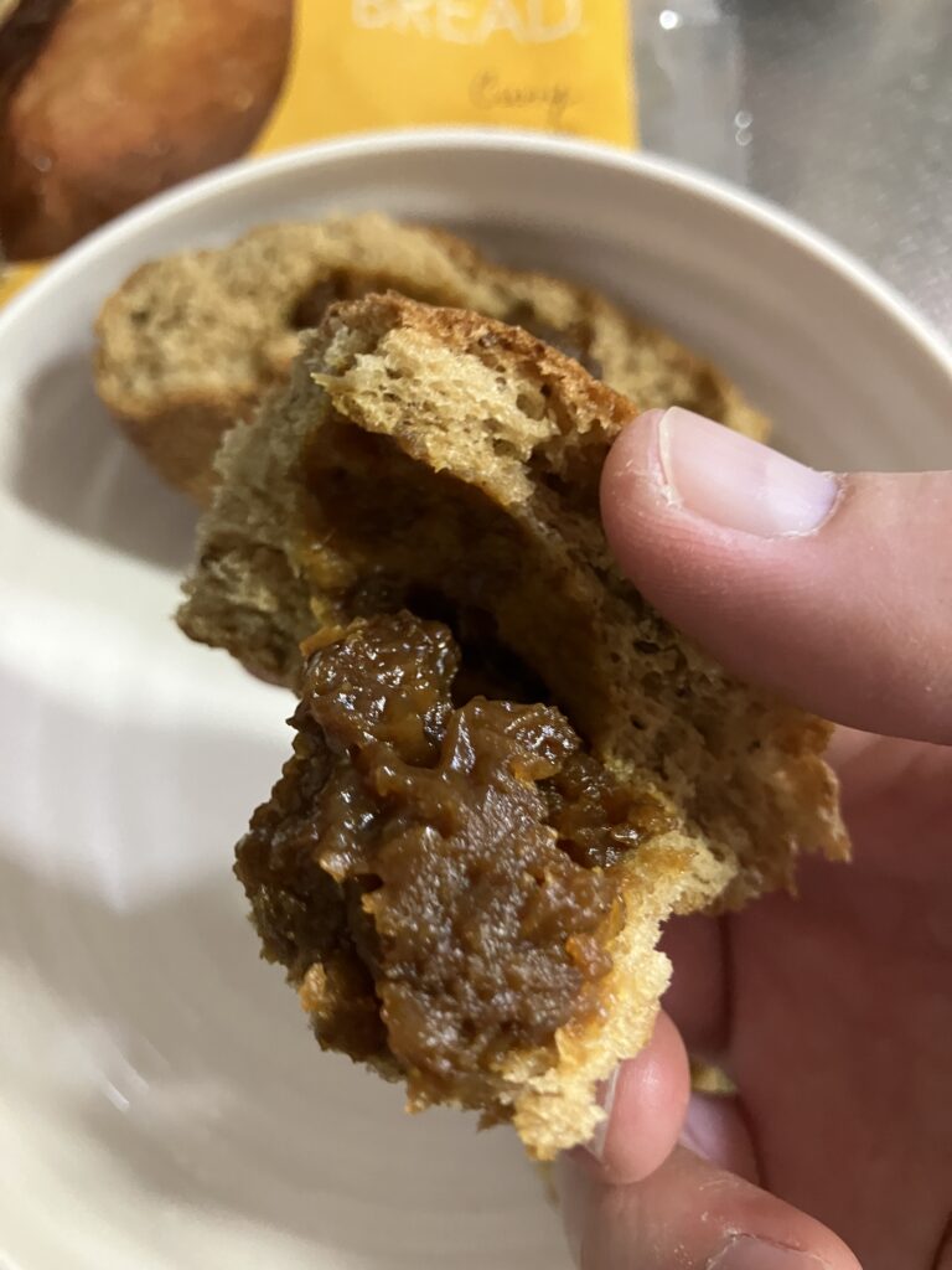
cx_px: 476
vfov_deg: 63.4
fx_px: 1027
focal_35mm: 28
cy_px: 635
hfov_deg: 49.7
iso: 400
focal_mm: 3.99
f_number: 1.8
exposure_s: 1/33
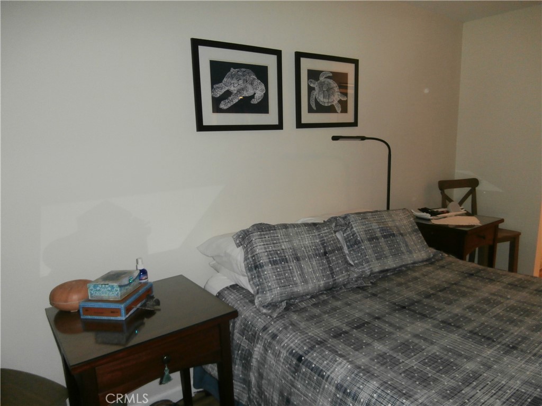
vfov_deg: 56.8
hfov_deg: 71.6
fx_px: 376
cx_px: 271
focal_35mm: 24
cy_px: 203
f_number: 3
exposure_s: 1/30
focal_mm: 4.2
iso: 200
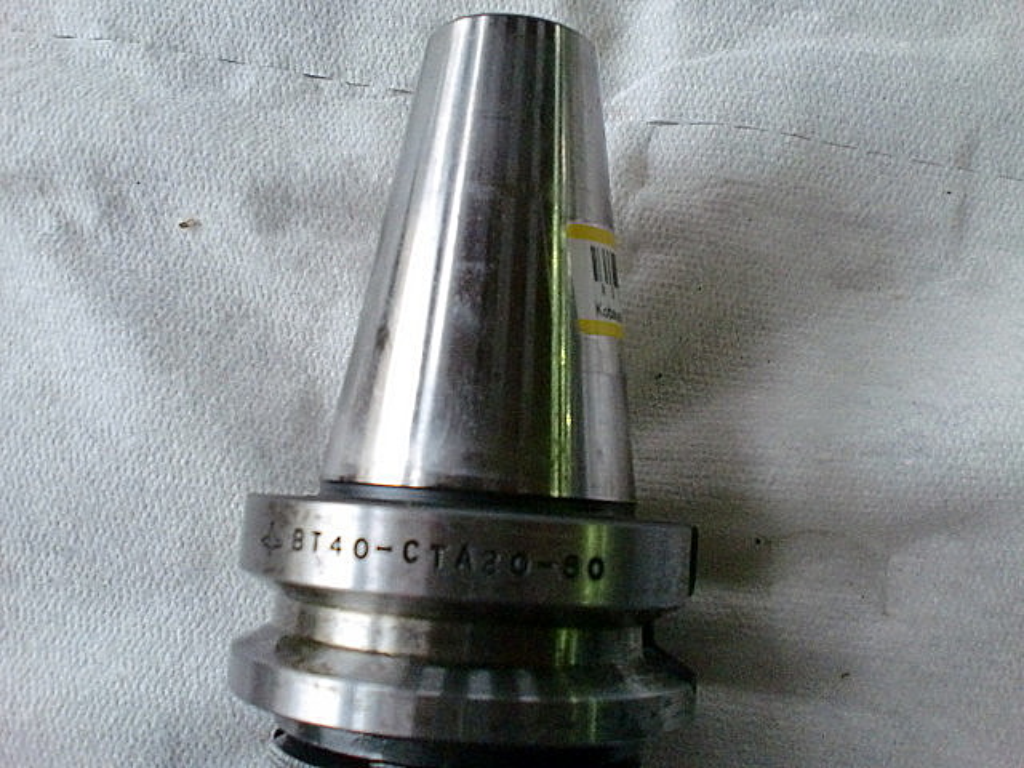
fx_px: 1035
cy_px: 384
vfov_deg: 40.7
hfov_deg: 52.6
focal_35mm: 35
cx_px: 512
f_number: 3.1
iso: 500
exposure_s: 1/60
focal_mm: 6.3
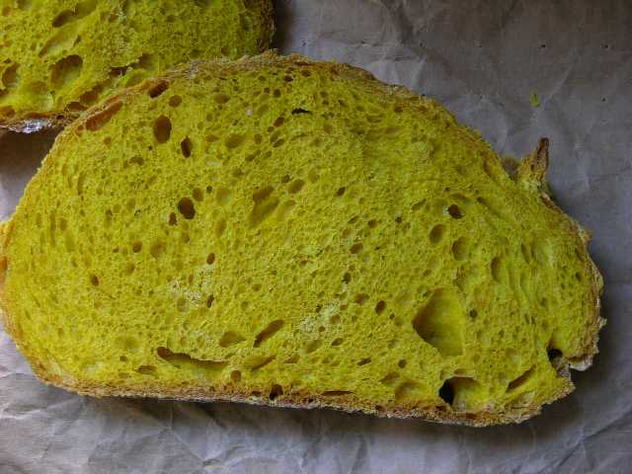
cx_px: 316
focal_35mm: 100
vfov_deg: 14.8
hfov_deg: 19.6
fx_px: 1826
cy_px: 237
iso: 50
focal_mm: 25.4
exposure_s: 1/5.3
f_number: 3.6
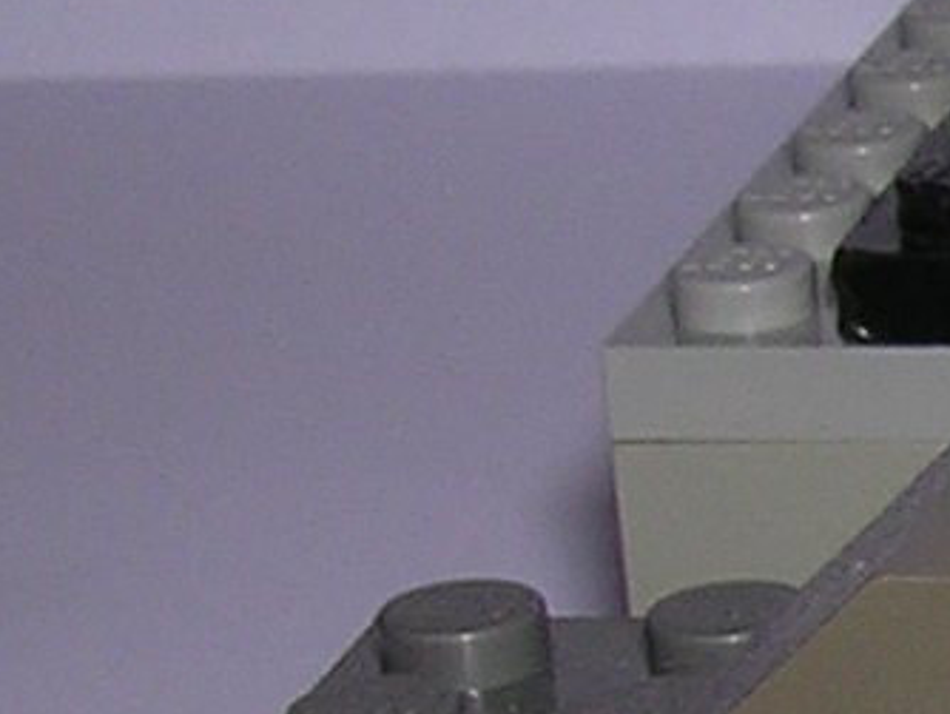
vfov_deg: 6.4
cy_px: 558
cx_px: 2526
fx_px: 6399
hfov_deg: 7.7
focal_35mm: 233
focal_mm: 5.8
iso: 100
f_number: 5.6
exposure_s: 1/60.1
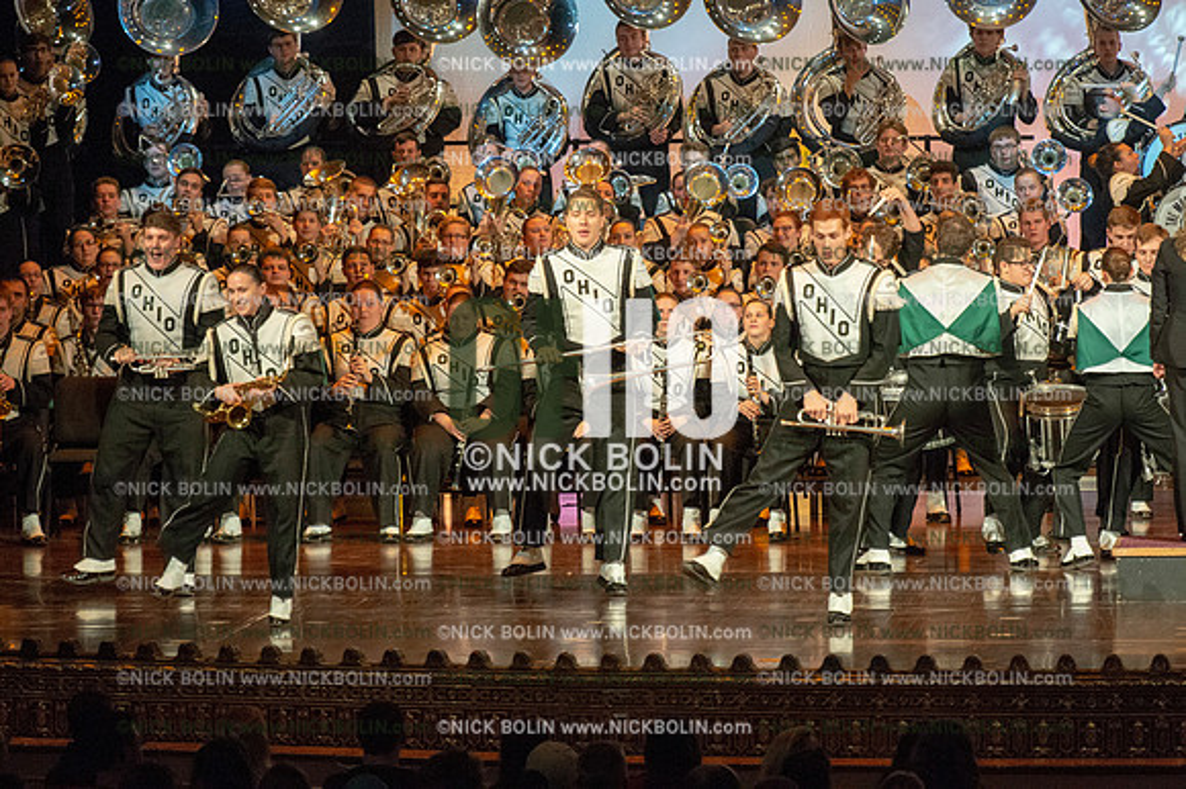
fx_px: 6420
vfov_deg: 7.0
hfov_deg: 10.6
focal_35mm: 195
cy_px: 394
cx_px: 593
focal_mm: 195
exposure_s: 1/320
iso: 8000
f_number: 5.6
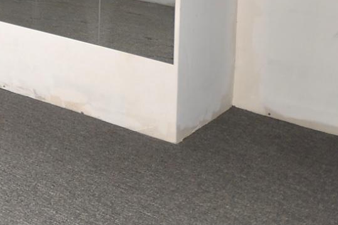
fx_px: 535
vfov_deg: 21.2
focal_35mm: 57
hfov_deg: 24.8
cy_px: -82
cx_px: -197
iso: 100
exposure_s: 1/60
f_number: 4
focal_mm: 10
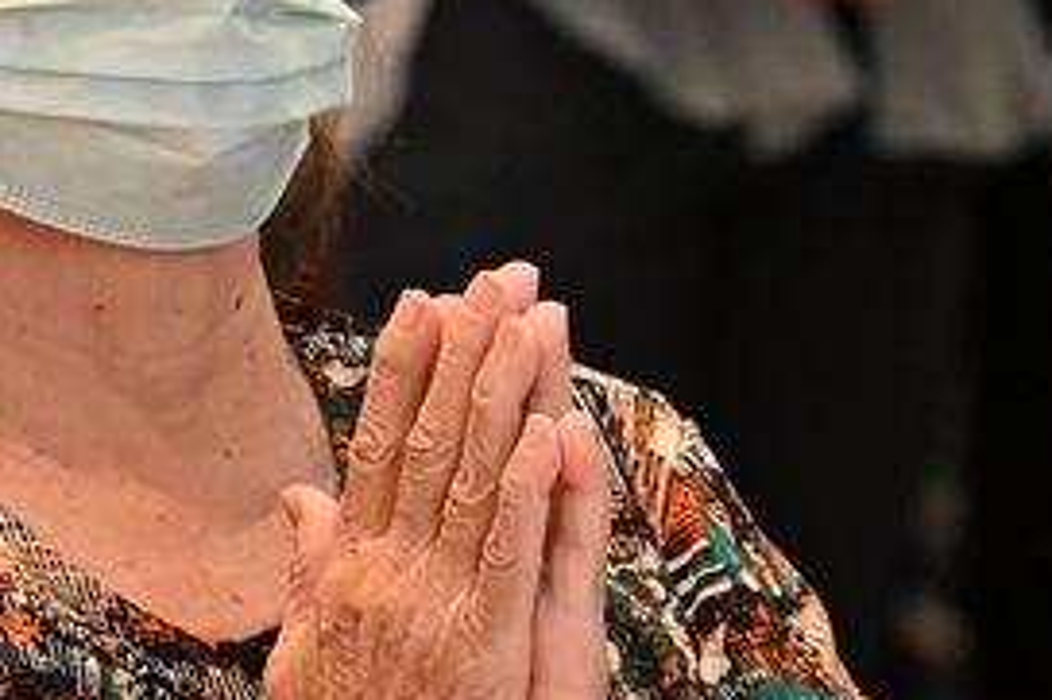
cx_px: 522
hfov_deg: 3.9
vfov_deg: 2.6
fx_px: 15449
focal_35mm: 529
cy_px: -217
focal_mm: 120
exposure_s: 1/60
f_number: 4.5
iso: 2500
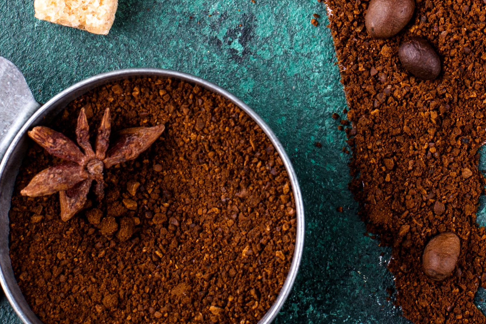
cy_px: -45
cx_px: 460
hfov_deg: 11.2
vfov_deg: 7.5
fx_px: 2457
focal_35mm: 182
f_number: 9
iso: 100
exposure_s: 1/100
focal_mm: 50
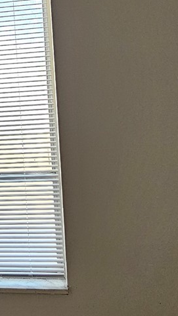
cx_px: -48
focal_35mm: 47
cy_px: 95
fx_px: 395
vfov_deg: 42.9
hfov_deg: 22.9
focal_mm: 2.2
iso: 200
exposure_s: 1/77.4
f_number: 2.2
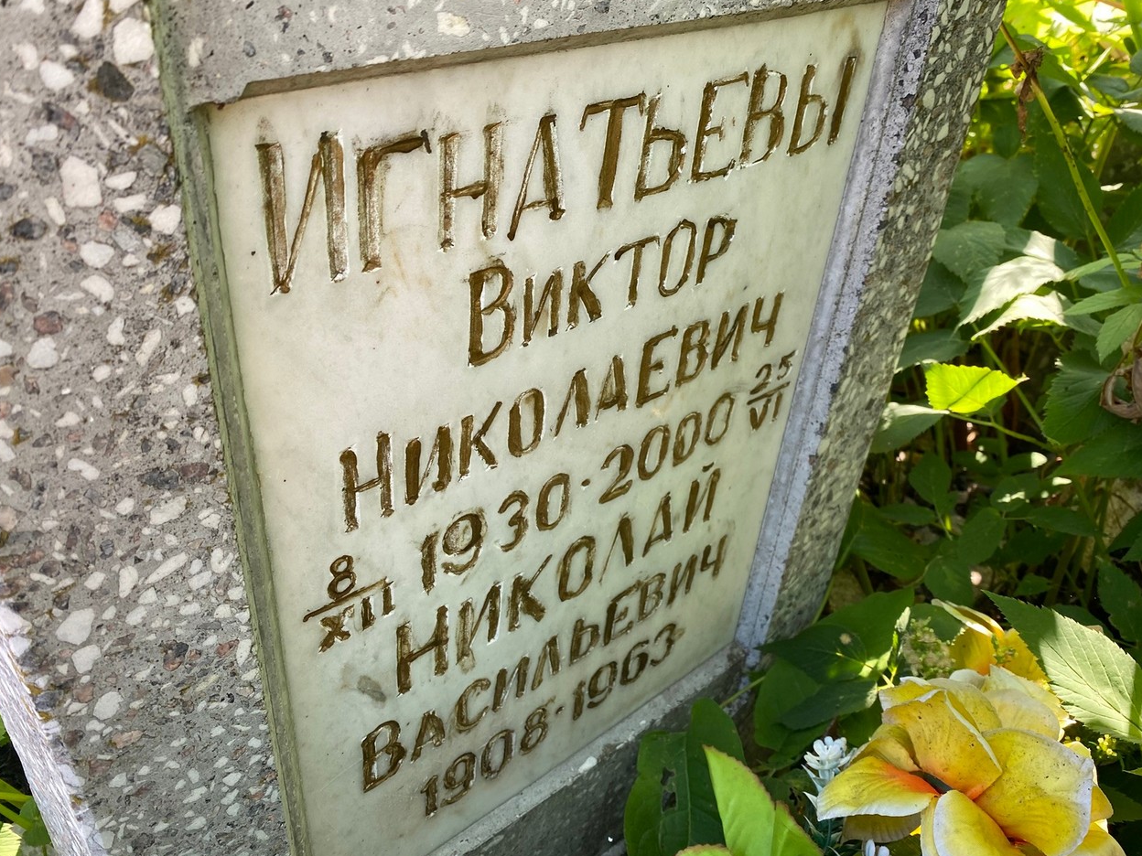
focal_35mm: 30
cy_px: 470
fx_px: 990
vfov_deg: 46.7
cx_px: 616
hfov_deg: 59.9
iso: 32
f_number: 1.8
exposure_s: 1/122
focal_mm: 4.25
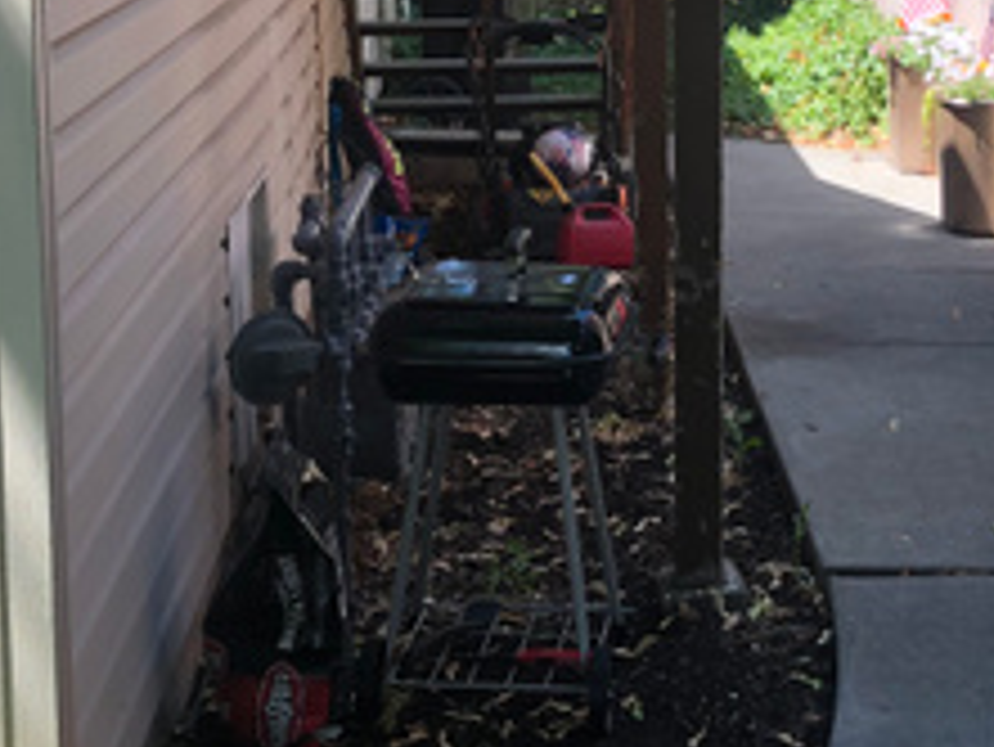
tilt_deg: -9.3
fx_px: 2327
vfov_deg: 17.9
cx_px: 715
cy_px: 72
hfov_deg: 23.9
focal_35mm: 81
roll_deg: +0.8
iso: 20
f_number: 1.8
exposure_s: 1/338
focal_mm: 3.99
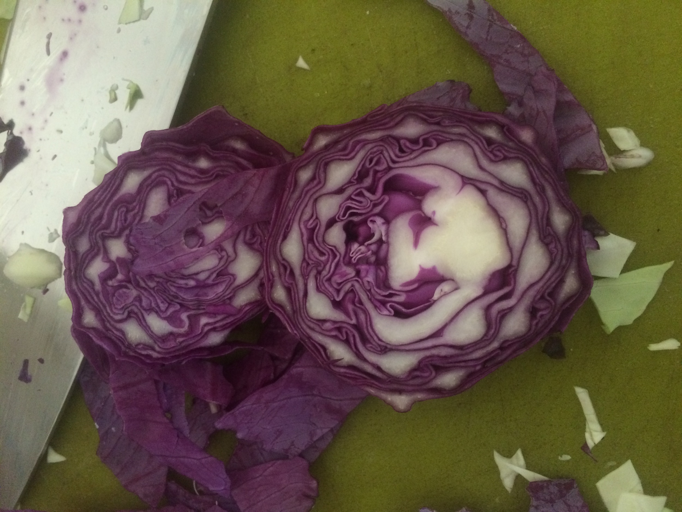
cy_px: 256
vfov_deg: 48.2
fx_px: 571
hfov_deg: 61.7
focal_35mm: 29
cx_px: 341
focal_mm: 4.15
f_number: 2.2
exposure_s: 1/24
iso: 320
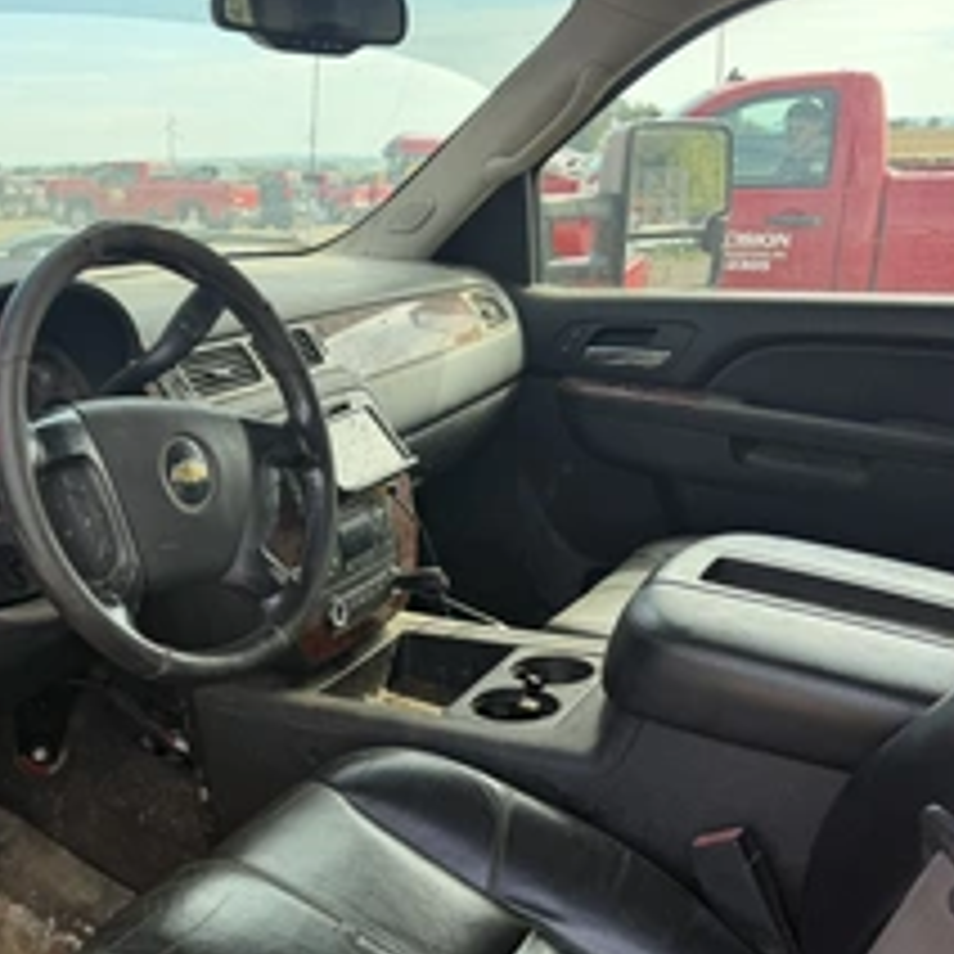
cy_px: 522
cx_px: 194
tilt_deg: -20.9
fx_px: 1247
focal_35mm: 40
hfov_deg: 40.2
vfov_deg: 41.8
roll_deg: +1.3
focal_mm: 6.76
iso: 80
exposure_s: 1/440
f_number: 1.78
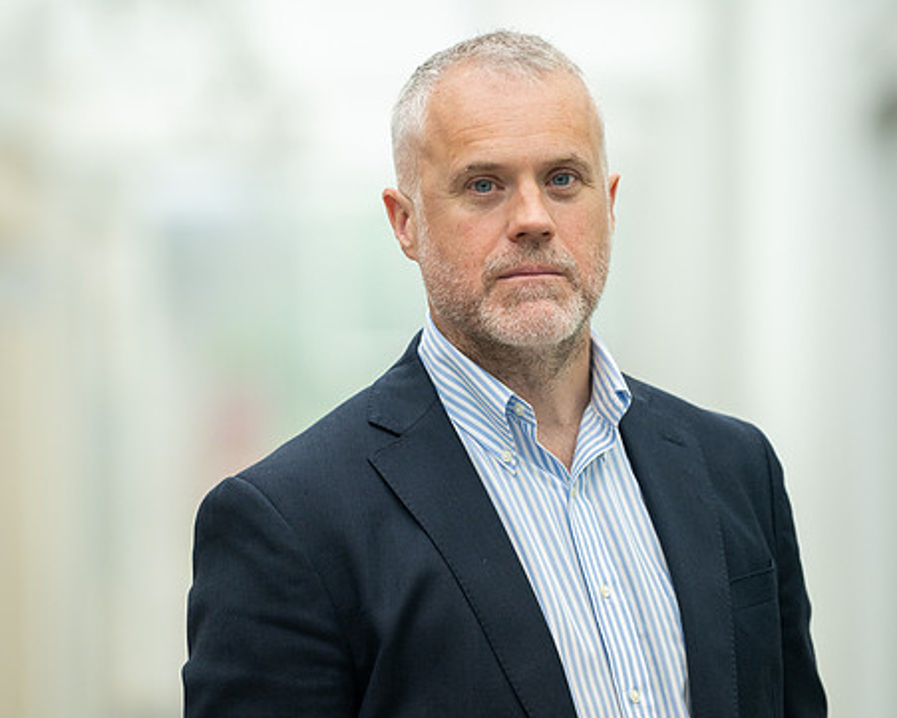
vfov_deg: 5.6
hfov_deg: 7.0
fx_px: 7302
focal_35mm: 275
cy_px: 360
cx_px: 459
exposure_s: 1/200
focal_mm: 200
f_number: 2.8
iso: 1000
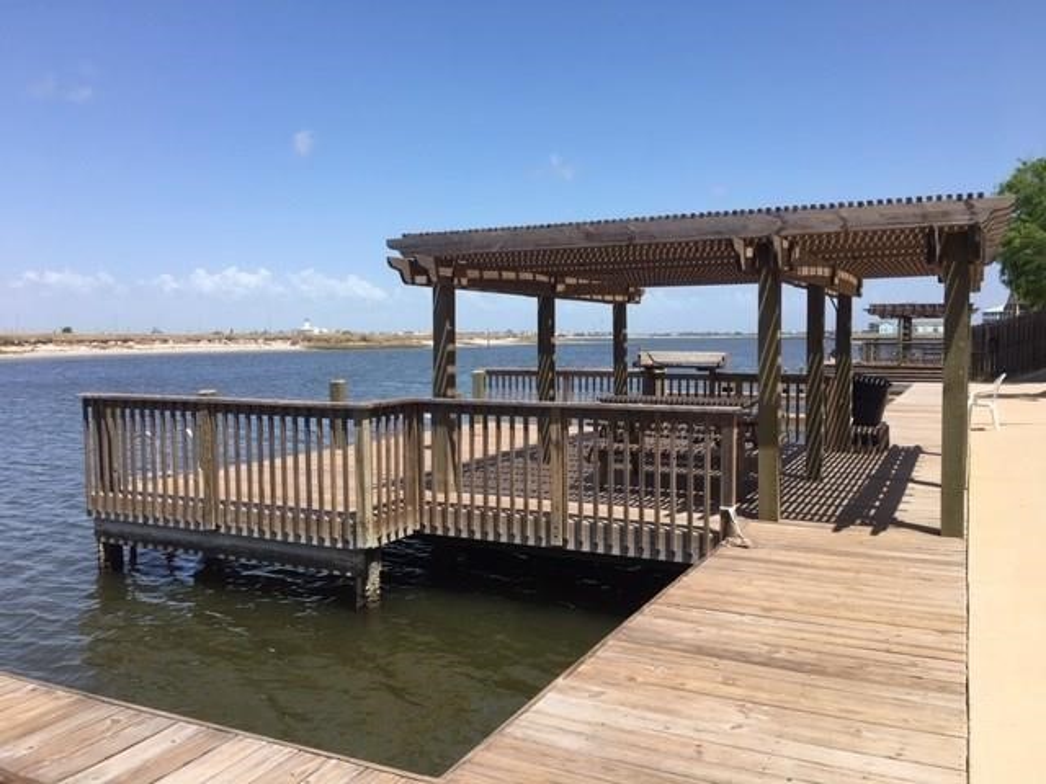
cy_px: 392
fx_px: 876
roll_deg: -0.9
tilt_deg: -1.6
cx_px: 523
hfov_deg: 61.7
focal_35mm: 29
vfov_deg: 48.2
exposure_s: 1/1350
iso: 25
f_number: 2.2
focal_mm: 4.15
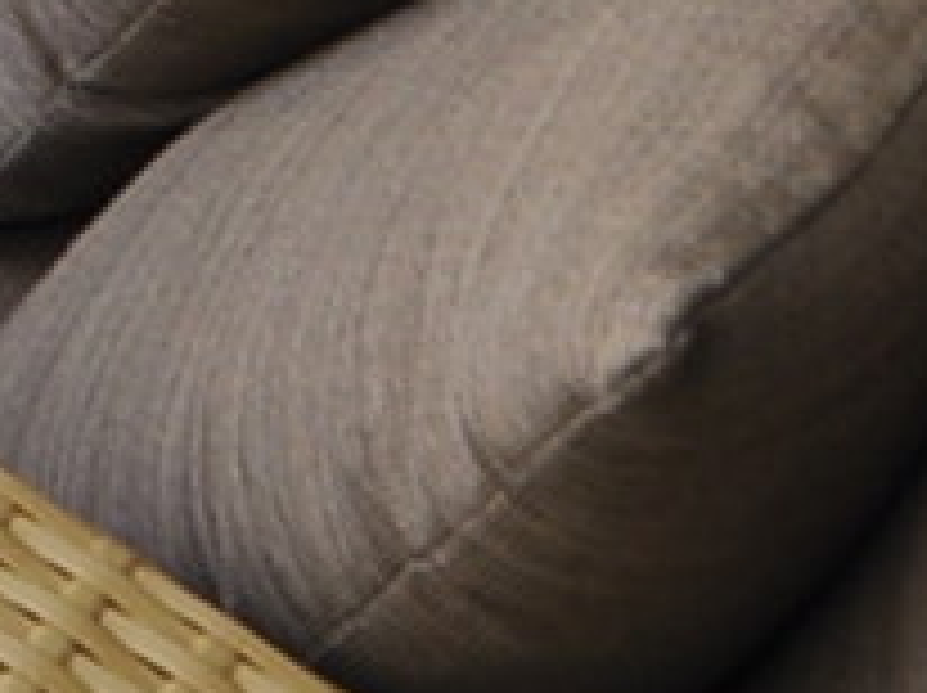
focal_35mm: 136
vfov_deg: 8.7
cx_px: -1586
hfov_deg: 11.1
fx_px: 3641
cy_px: -1480
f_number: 4
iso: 200
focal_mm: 11
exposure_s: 1/250
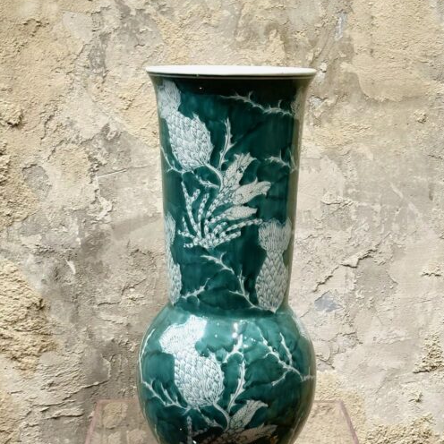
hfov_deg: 30.0
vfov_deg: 30.0
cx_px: 223
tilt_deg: -5.7
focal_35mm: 57
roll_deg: -1.9
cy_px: 257
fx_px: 827
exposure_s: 1/100
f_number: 1.78
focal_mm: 6.86
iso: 50
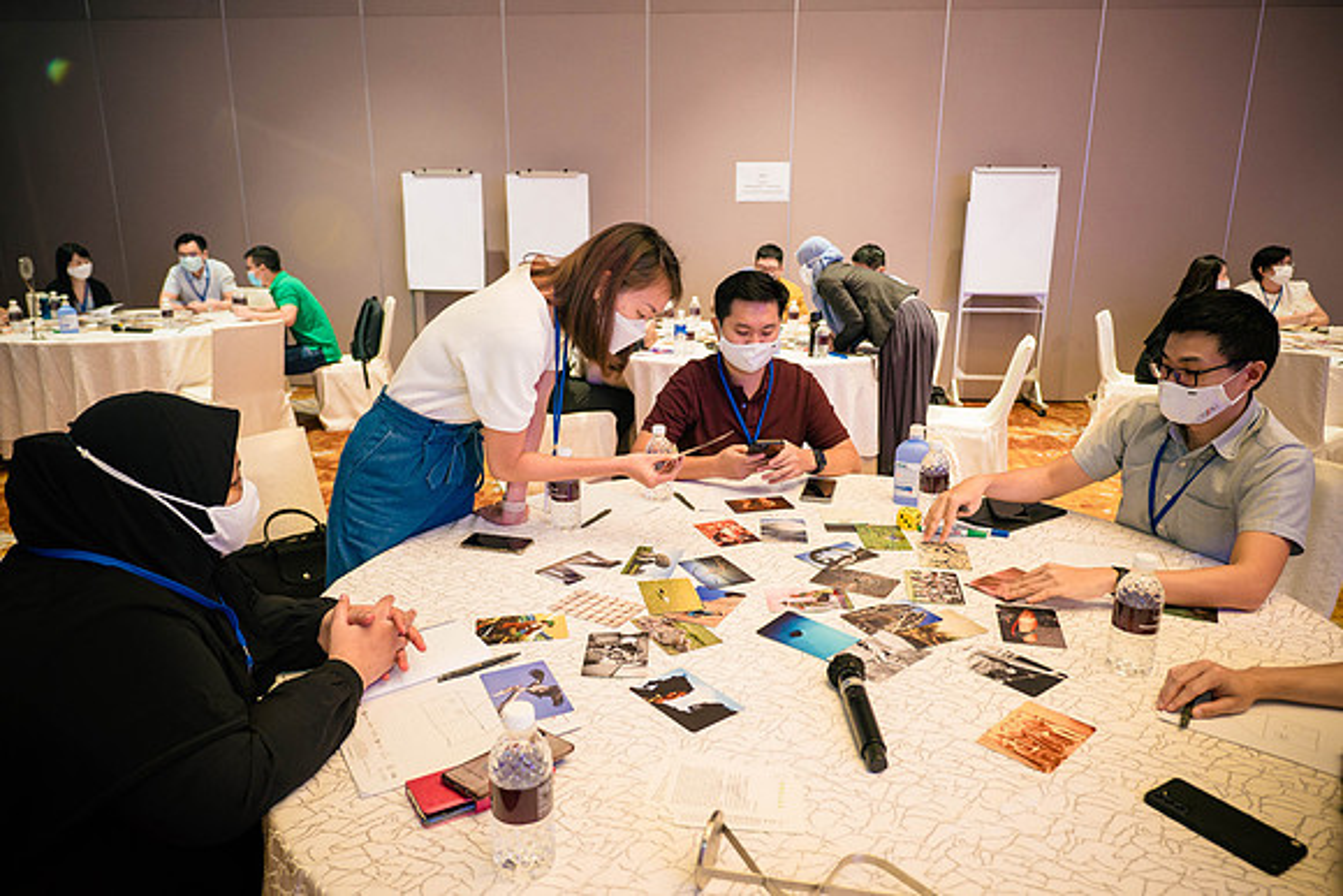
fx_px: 854
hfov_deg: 76.4
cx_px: 672
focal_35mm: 23
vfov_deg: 55.4
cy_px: 448
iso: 640
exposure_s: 1/80
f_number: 1.7
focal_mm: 11
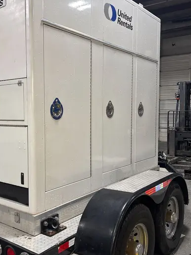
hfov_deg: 38.1
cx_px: 61
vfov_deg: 50.1
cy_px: 129
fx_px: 272
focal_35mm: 37
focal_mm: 5.96
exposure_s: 1/60
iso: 100
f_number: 1.6
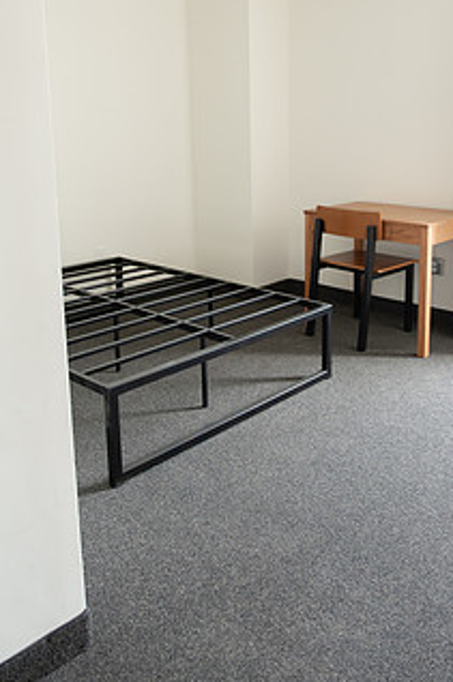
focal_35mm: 34
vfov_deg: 54.9
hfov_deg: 38.5
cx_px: 287
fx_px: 644
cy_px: 234
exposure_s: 1/125
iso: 640
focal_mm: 24
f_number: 2.8
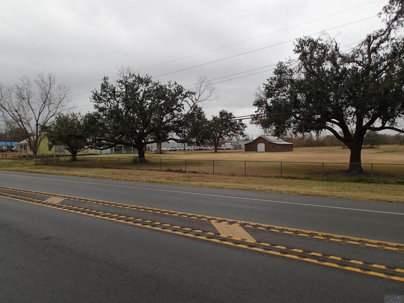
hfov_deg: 69.4
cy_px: 152
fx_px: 292
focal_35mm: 25
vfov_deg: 54.9
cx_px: 202
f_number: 2.8
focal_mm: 4.5
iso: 100
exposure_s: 1/800
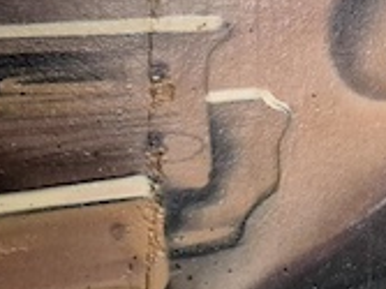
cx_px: 844
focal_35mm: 104
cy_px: -43
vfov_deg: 13.9
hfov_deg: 14.5
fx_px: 1159
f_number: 1.8
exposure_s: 1/60
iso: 2000
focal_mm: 5.4
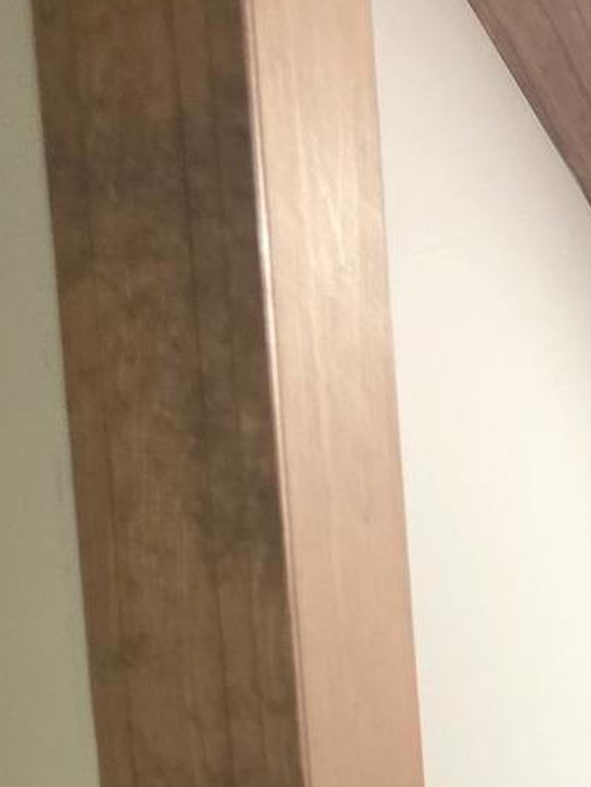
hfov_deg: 11.4
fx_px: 2526
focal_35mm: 111
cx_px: 1364
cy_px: 1831
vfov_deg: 13.5
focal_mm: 6.3
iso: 400
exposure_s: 1/120
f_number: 1.7
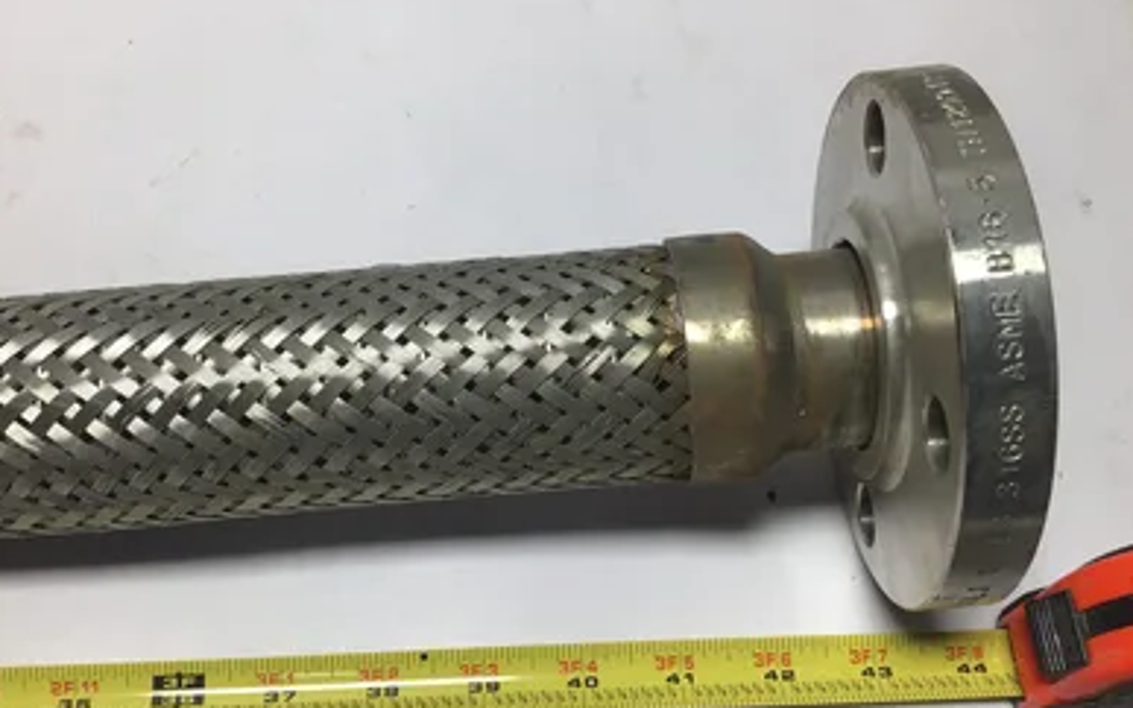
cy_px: 372
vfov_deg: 37.3
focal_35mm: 34
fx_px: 1050
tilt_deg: -62.4
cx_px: 580
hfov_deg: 56.7
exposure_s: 1/120
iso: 25
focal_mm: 3.3
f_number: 2.4
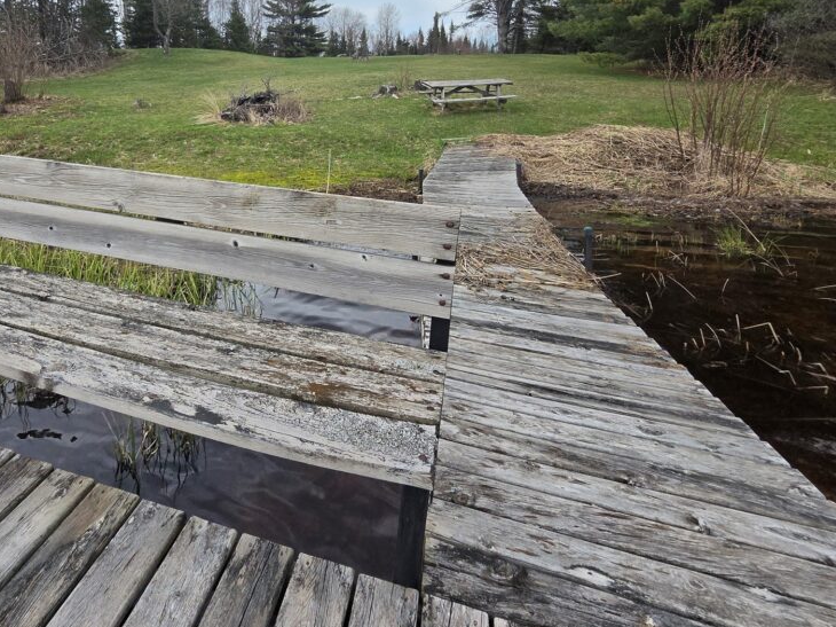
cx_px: 293
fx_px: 459
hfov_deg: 82.4
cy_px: 177
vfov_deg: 65.5
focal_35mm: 19
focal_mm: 2.2
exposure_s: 1/2210
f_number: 2.2
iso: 100
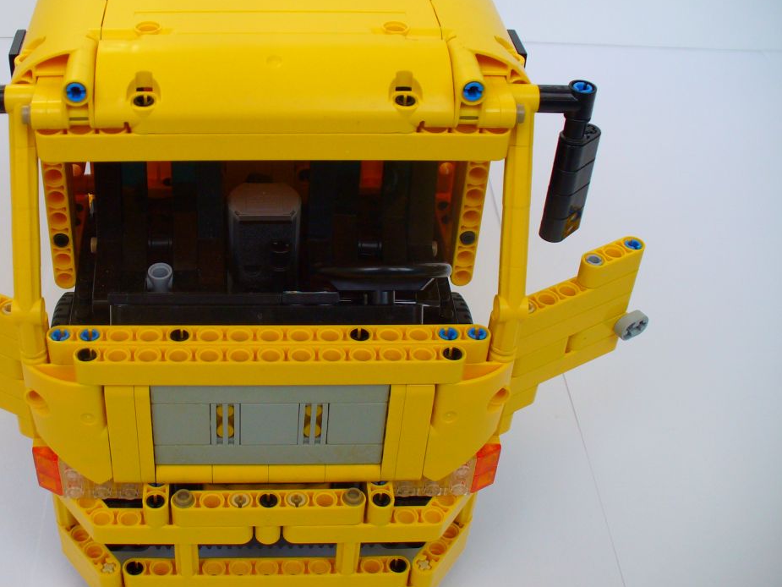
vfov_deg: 30.2
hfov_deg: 39.3
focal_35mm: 48
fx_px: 1084
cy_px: 253
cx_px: 276
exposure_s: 1/125
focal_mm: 6.1
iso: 80
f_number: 2.8
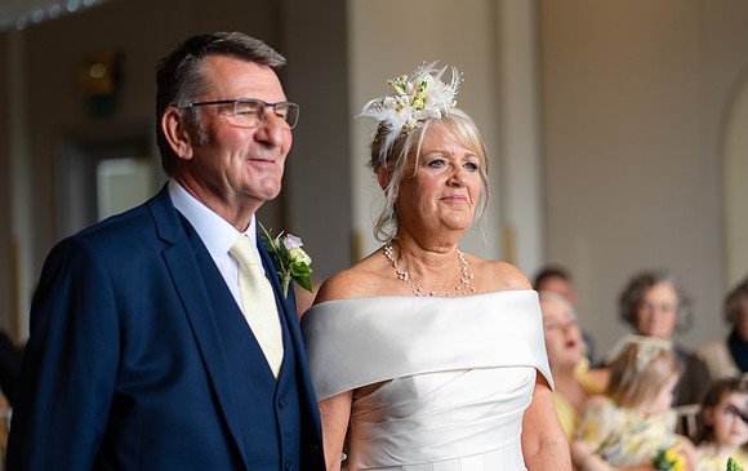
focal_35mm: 91
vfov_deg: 14.5
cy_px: 217
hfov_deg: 22.8
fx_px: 1855
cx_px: 358
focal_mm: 85
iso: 200
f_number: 2.2
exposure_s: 1/250
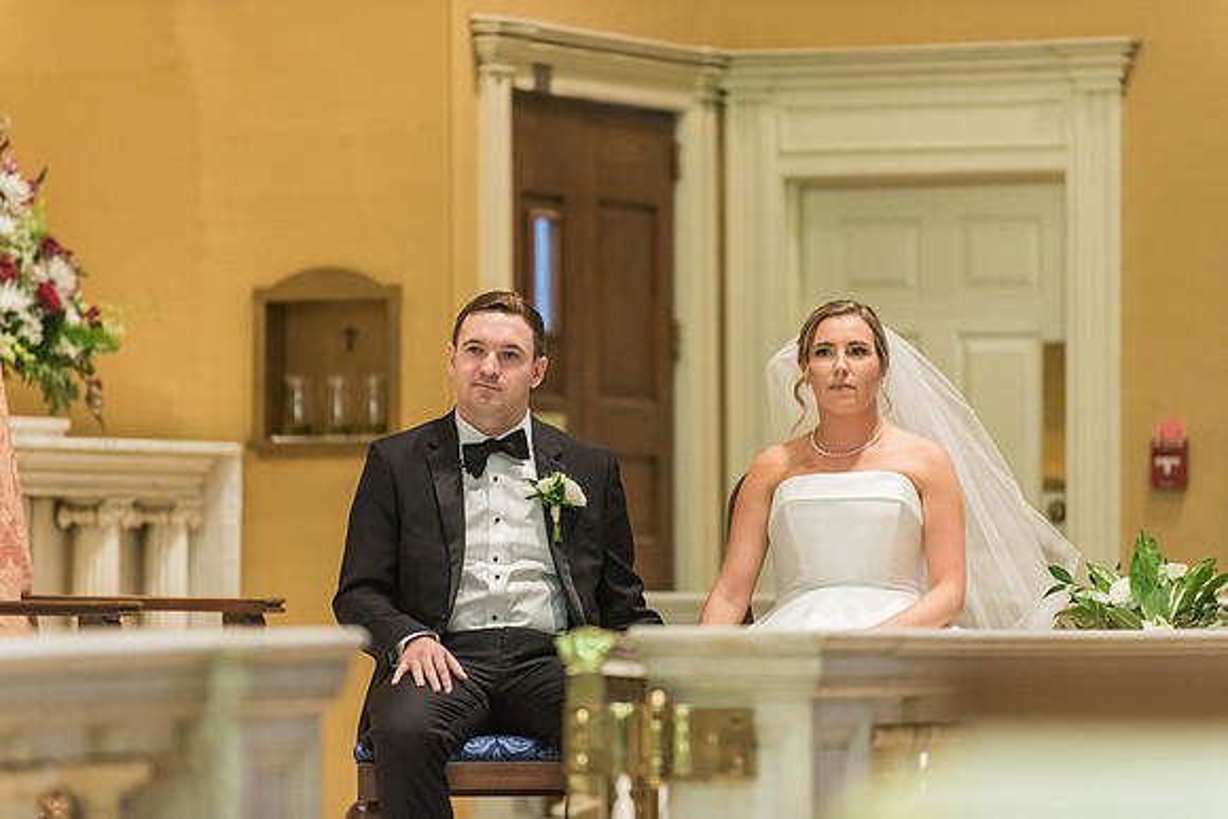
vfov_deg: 6.7
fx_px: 7044
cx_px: 616
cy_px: 400
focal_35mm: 206
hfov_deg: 10.0
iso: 2000
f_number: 2.8
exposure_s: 1/160
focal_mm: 200
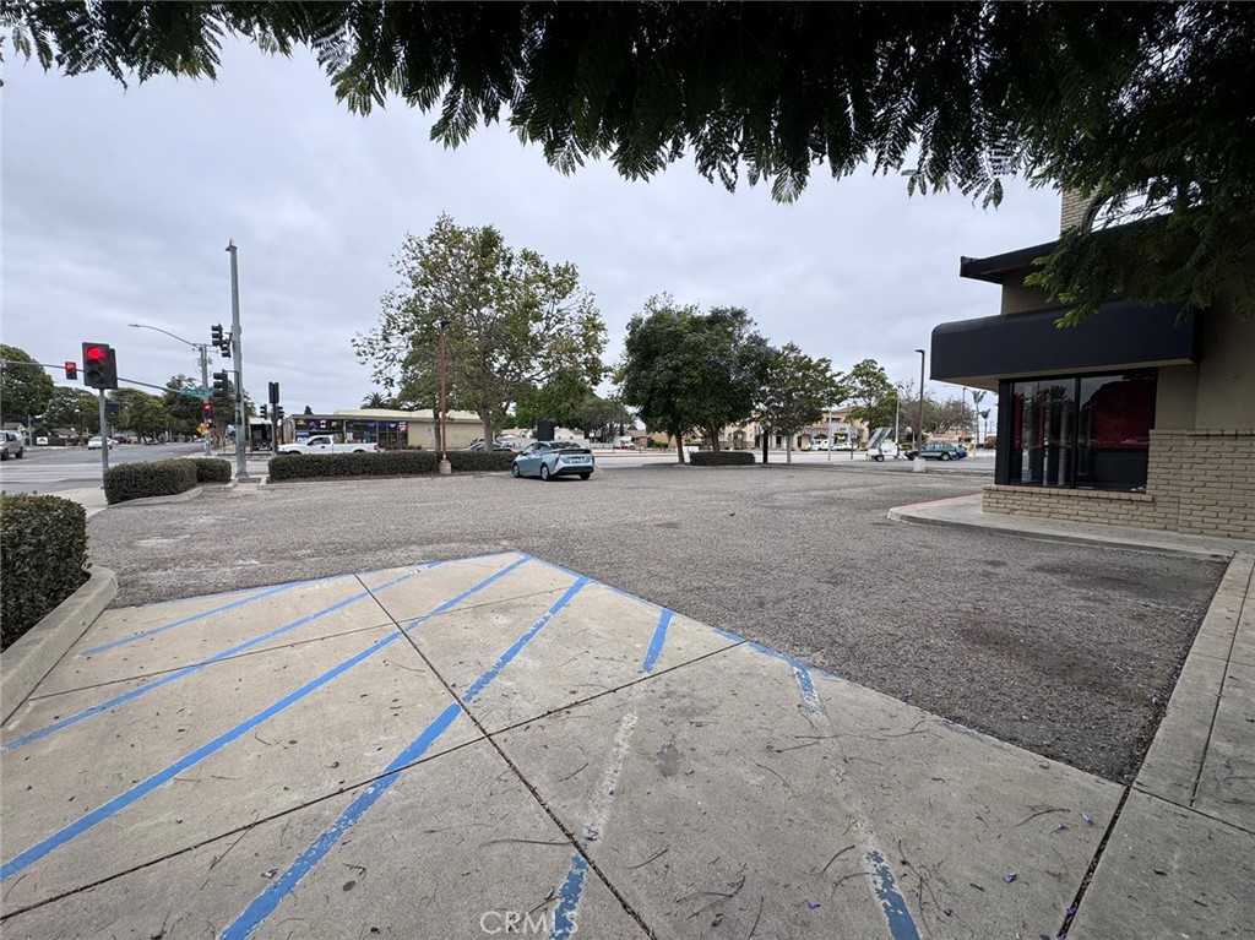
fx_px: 507
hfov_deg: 102.1
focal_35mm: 14
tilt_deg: -3.0
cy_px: 470
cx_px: 628
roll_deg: -0.3
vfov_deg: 85.6
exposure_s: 1/561
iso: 50
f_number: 2.2
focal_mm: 2.22
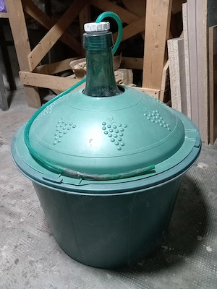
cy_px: 144
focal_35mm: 25
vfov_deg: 69.4
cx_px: 108
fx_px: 209
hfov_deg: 54.9
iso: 866
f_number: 1.8
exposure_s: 1/20
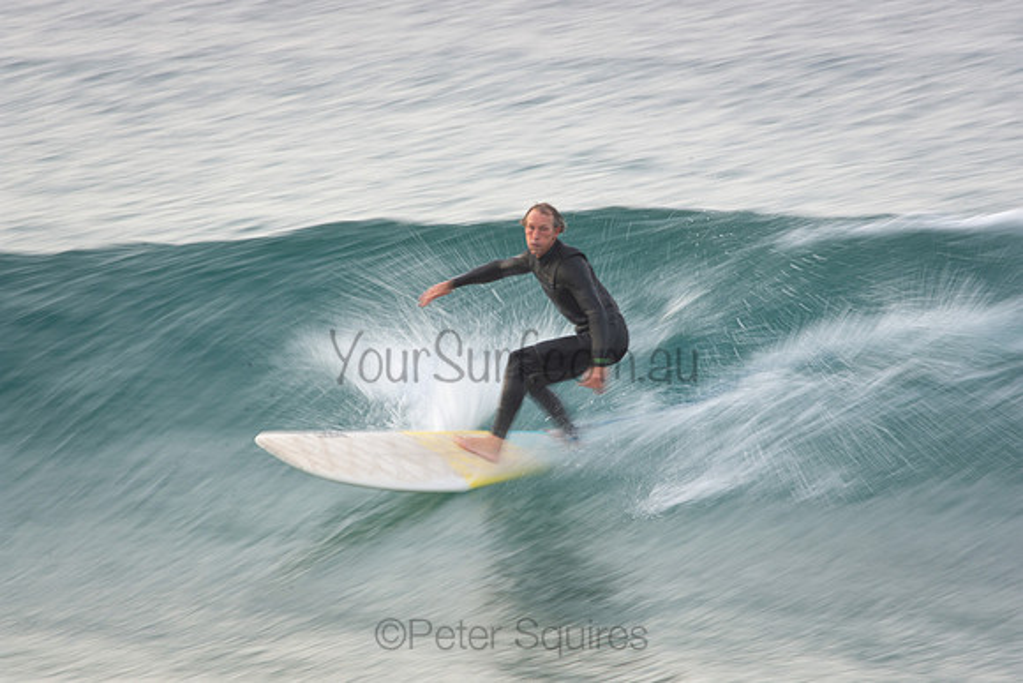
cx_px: 512
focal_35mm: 660
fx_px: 18759
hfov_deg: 3.1
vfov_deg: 2.1
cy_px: 342
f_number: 22
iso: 100
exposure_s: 1/15
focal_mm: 440
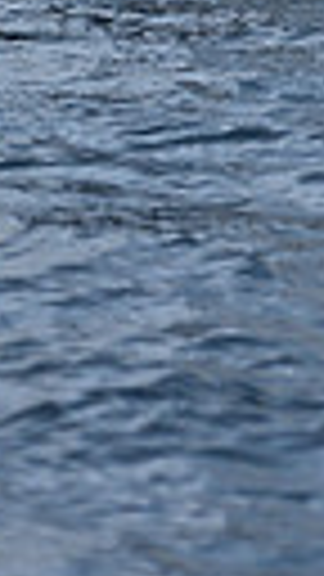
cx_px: 155
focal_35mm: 437
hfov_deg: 2.8
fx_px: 6674
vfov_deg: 4.8
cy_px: -639
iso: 400
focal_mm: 92
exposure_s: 1/640
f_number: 5
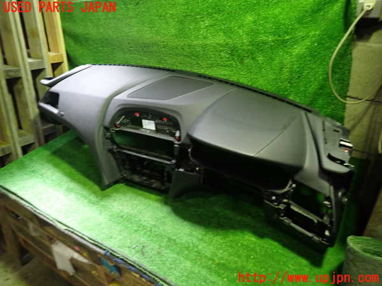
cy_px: 143
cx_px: 191
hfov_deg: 69.4
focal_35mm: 25
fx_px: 276
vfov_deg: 54.9
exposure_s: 1/30
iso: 250
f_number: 2
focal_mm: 4.5
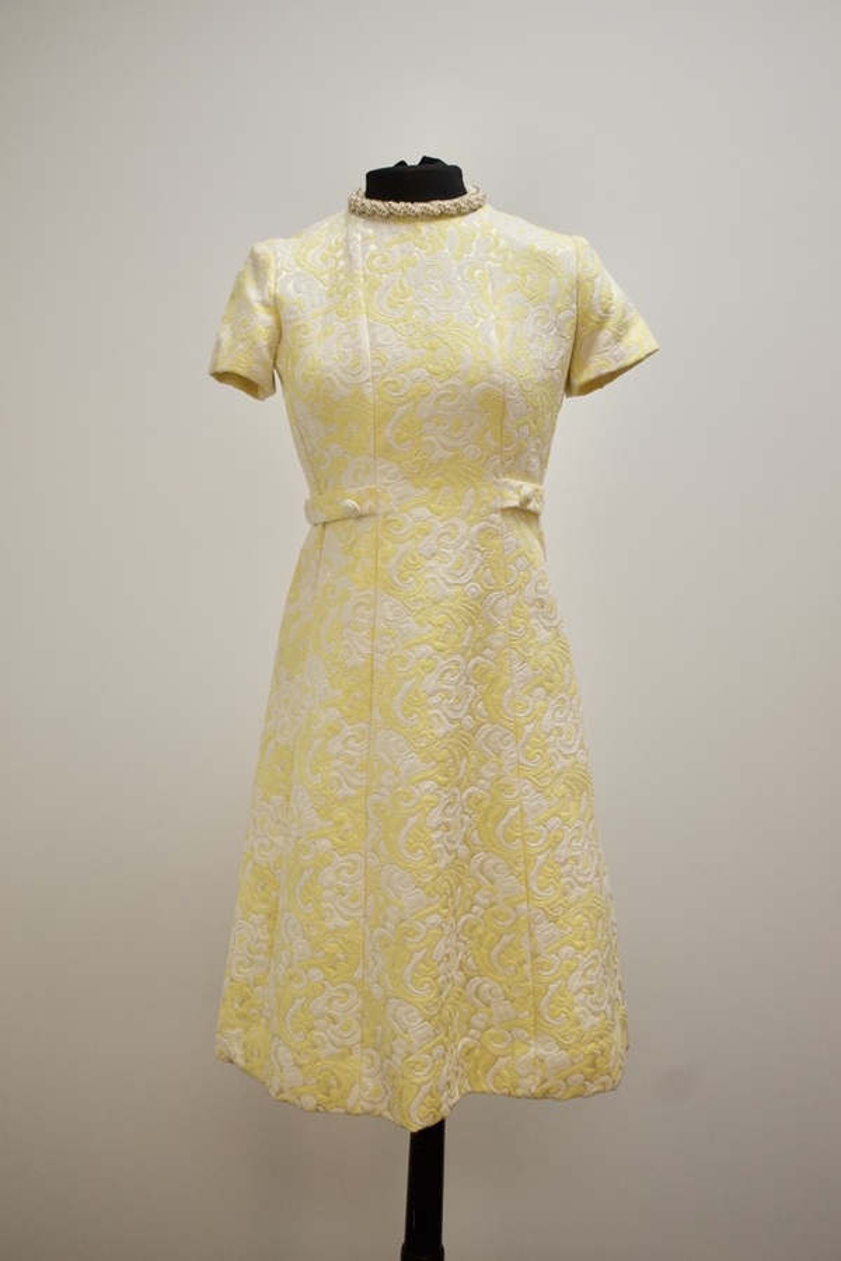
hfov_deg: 36.9
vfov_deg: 53.1
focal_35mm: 36
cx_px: 420
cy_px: 630
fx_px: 1261
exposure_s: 1/320
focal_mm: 24
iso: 800
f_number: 3.8
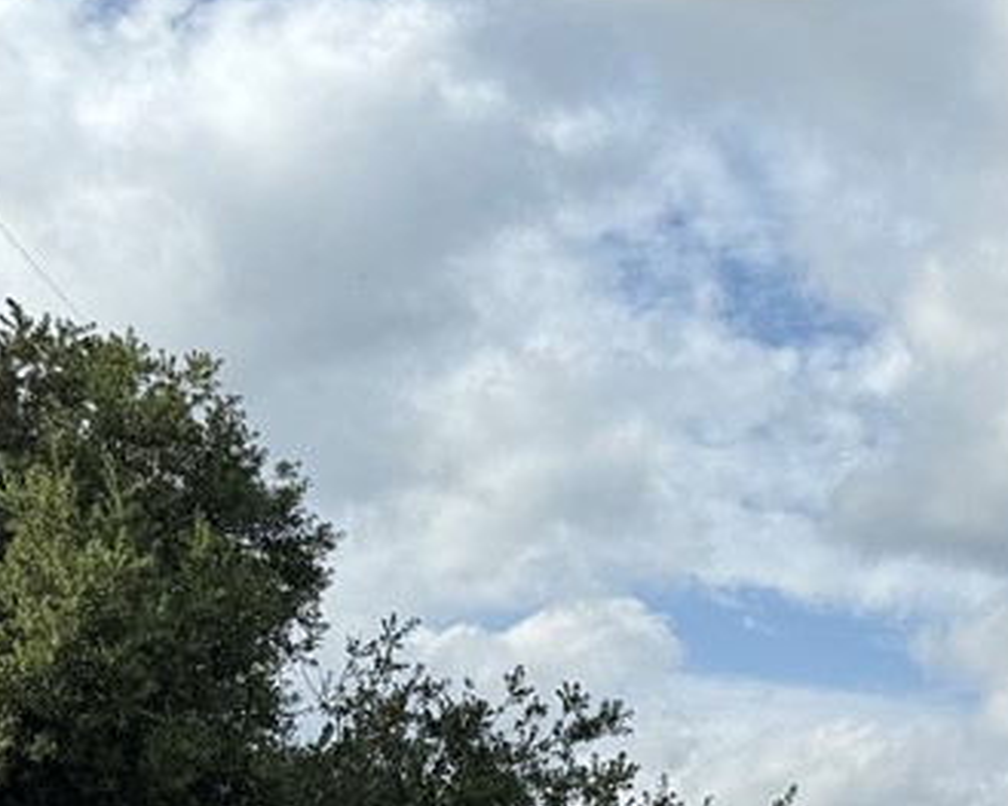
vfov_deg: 18.8
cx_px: 1299
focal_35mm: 73
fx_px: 2177
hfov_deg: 23.2
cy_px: 1155
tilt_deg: -1.6
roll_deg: +0.1
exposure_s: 1/6410
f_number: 1.78
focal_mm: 6.76
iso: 80
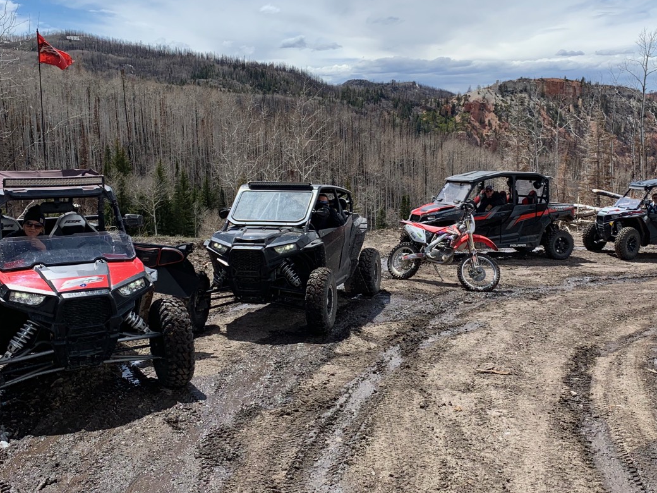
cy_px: 238
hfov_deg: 46.7
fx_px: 759
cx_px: 375
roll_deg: +0.9
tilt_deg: -8.4
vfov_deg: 36.0
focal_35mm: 40
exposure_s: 1/2915
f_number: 1.8
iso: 25
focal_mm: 4.25
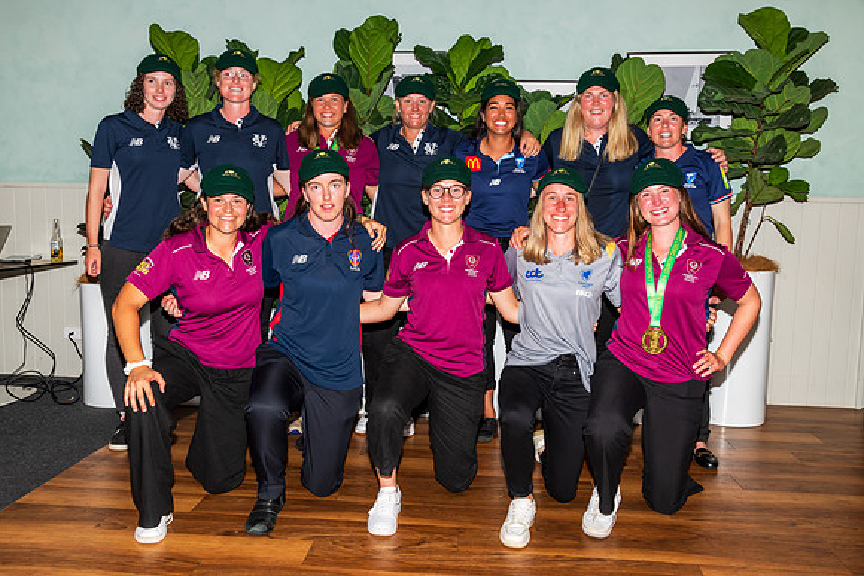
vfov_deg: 40.6
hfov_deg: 58.0
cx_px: 425
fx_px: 779
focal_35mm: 32
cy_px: 284
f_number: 8
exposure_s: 1/60
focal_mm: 31
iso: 400
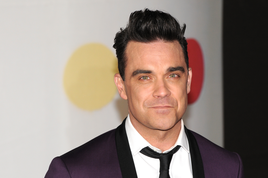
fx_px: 2231
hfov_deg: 6.9
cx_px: 134
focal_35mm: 300
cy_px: 89
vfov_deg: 4.6
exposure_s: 1/200
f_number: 5.6
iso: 400
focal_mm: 200
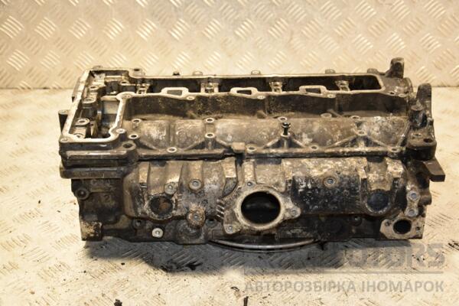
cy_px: 153
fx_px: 765
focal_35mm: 60
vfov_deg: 22.6
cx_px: 230
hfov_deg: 33.4
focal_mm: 40
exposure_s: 1/100
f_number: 4.8
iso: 800
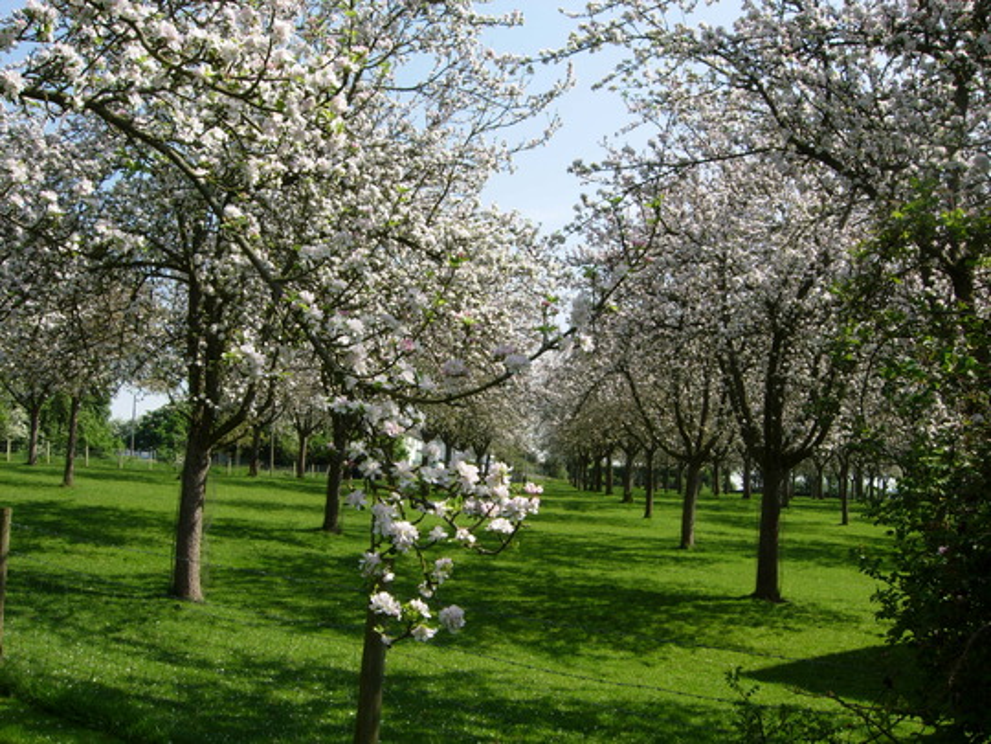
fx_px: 1031
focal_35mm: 36
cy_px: 372
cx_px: 496
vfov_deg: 39.7
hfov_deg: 51.4
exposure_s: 1/256
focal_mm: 7.5
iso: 50
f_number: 5.4
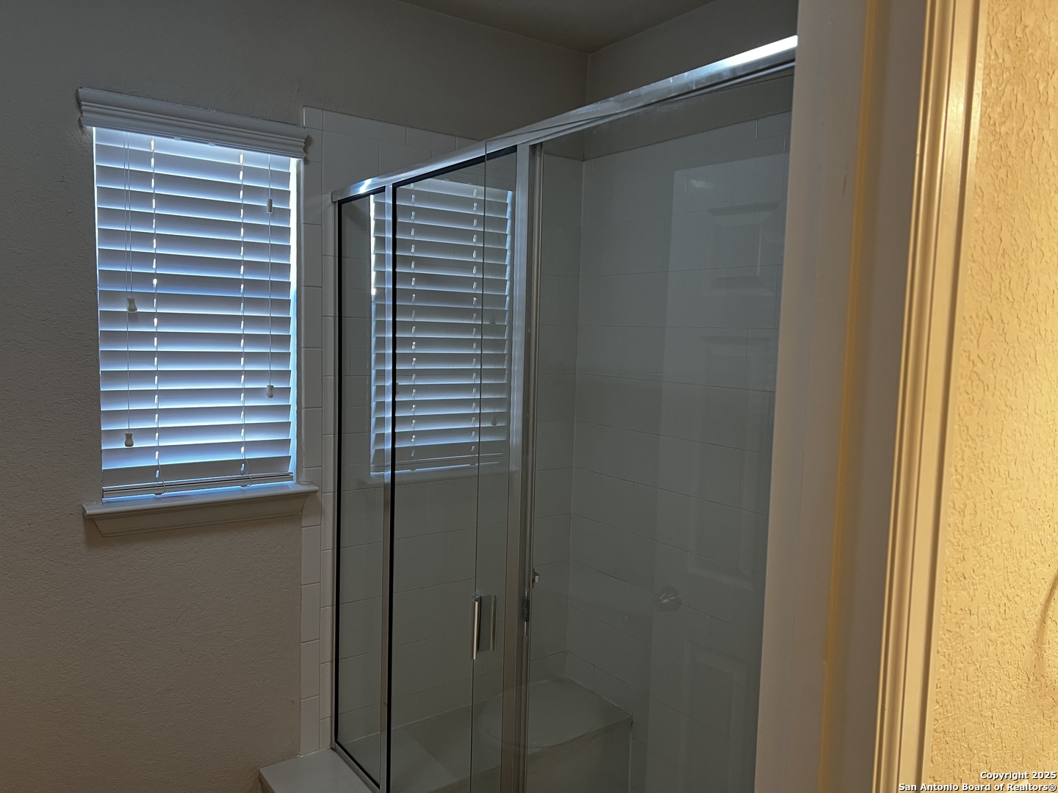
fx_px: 795
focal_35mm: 26
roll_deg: -1.4
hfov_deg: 67.3
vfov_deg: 53.1
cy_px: 396
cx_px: 529
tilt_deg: -5.4
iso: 100
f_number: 1.5
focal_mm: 5.7
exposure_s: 1/60
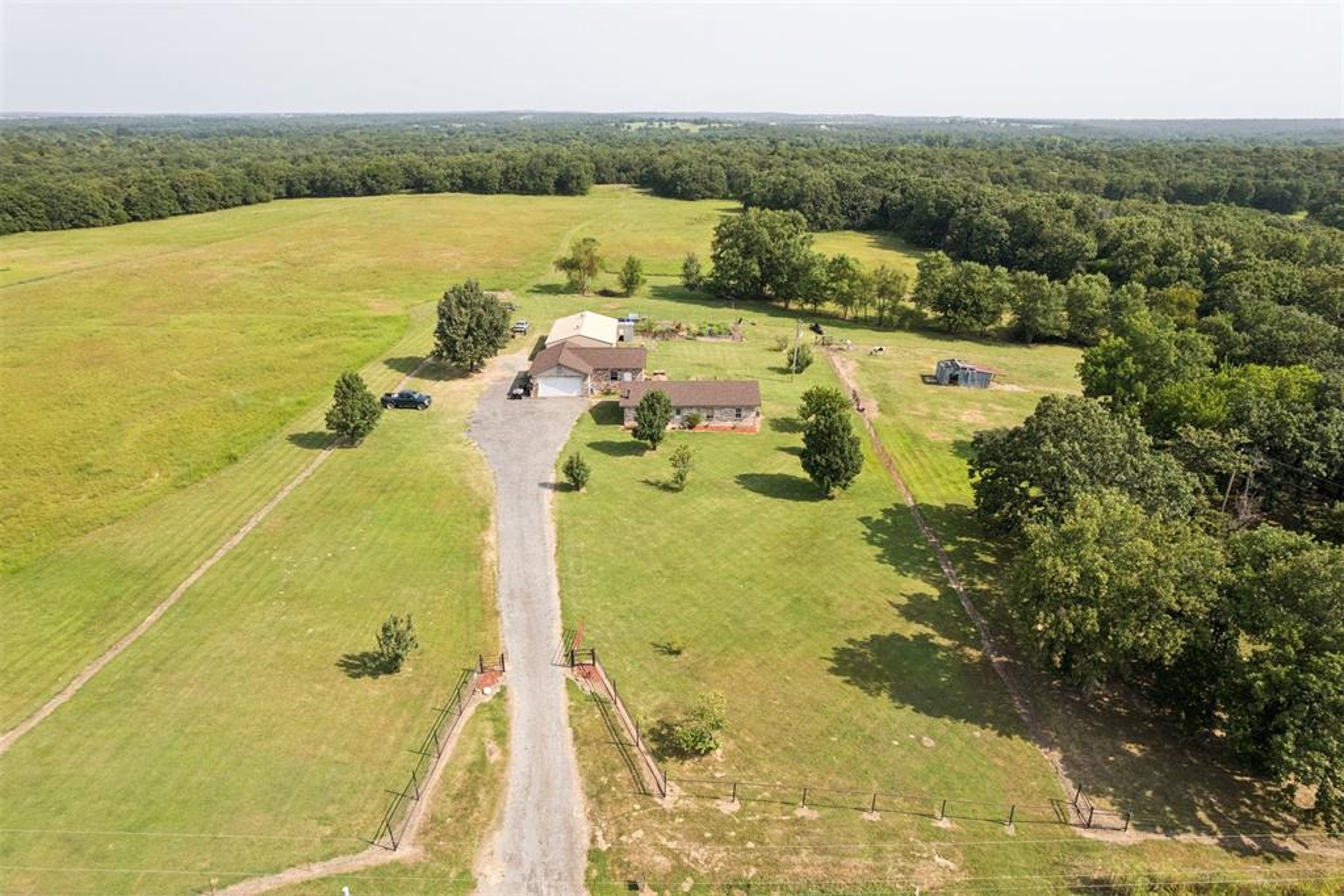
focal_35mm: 22
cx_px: 672
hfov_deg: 78.6
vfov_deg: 57.2
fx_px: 821
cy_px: 448
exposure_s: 1/1500
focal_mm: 8.4
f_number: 2.8
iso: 120
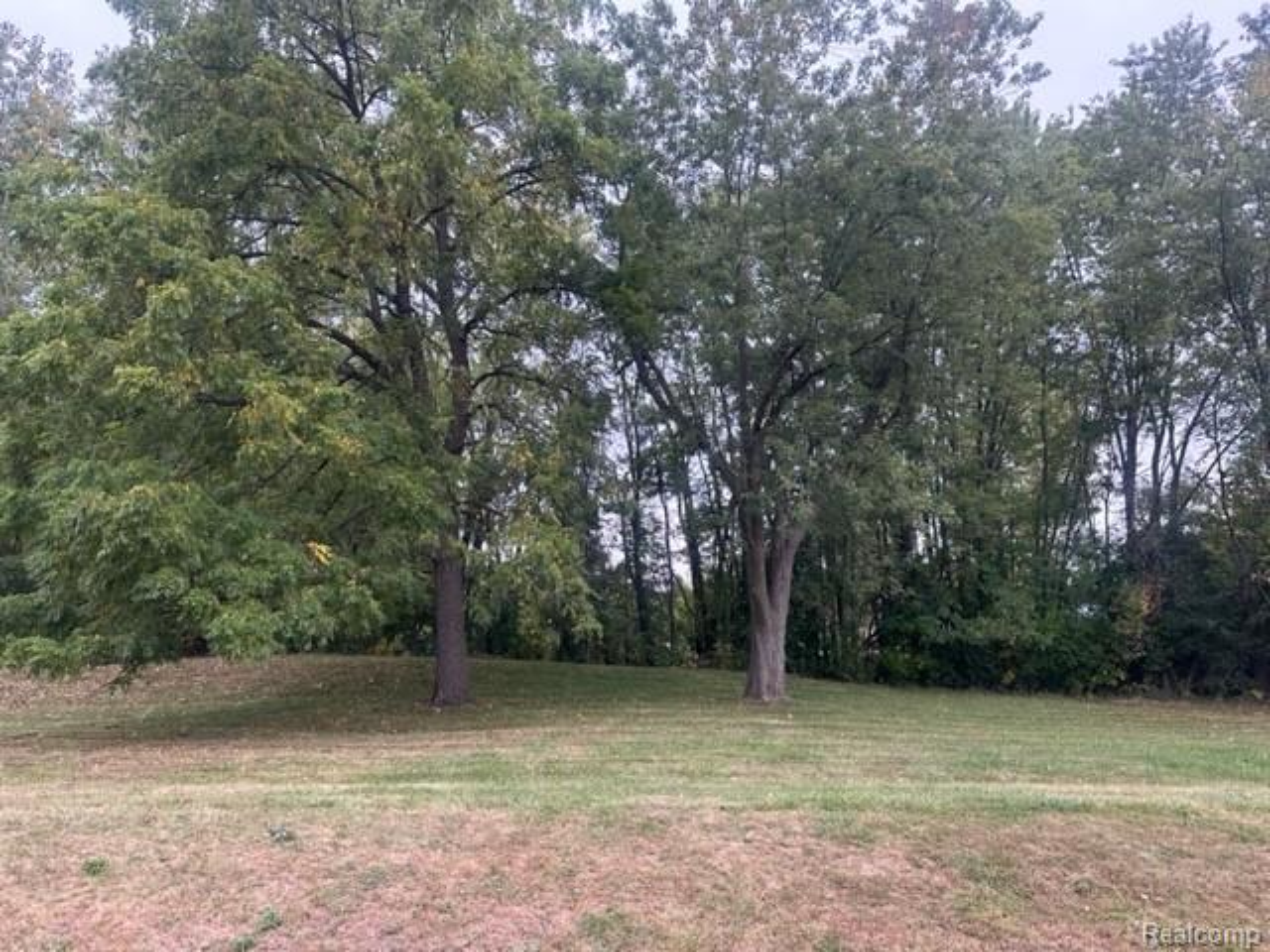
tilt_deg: +9.9
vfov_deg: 56.8
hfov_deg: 71.6
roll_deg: -0.9
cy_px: 476
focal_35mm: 24
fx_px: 881
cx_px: 635
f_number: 1.78
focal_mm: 6.86
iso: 80
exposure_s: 1/264
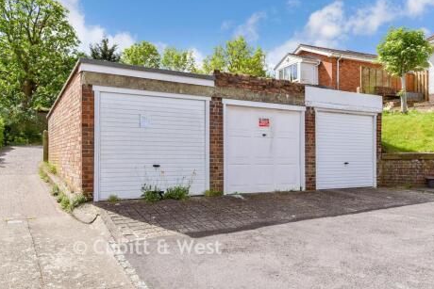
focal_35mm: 31
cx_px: 219
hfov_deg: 60.3
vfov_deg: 42.4
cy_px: 144
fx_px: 374
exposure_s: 1/500
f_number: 8
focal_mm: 20
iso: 200
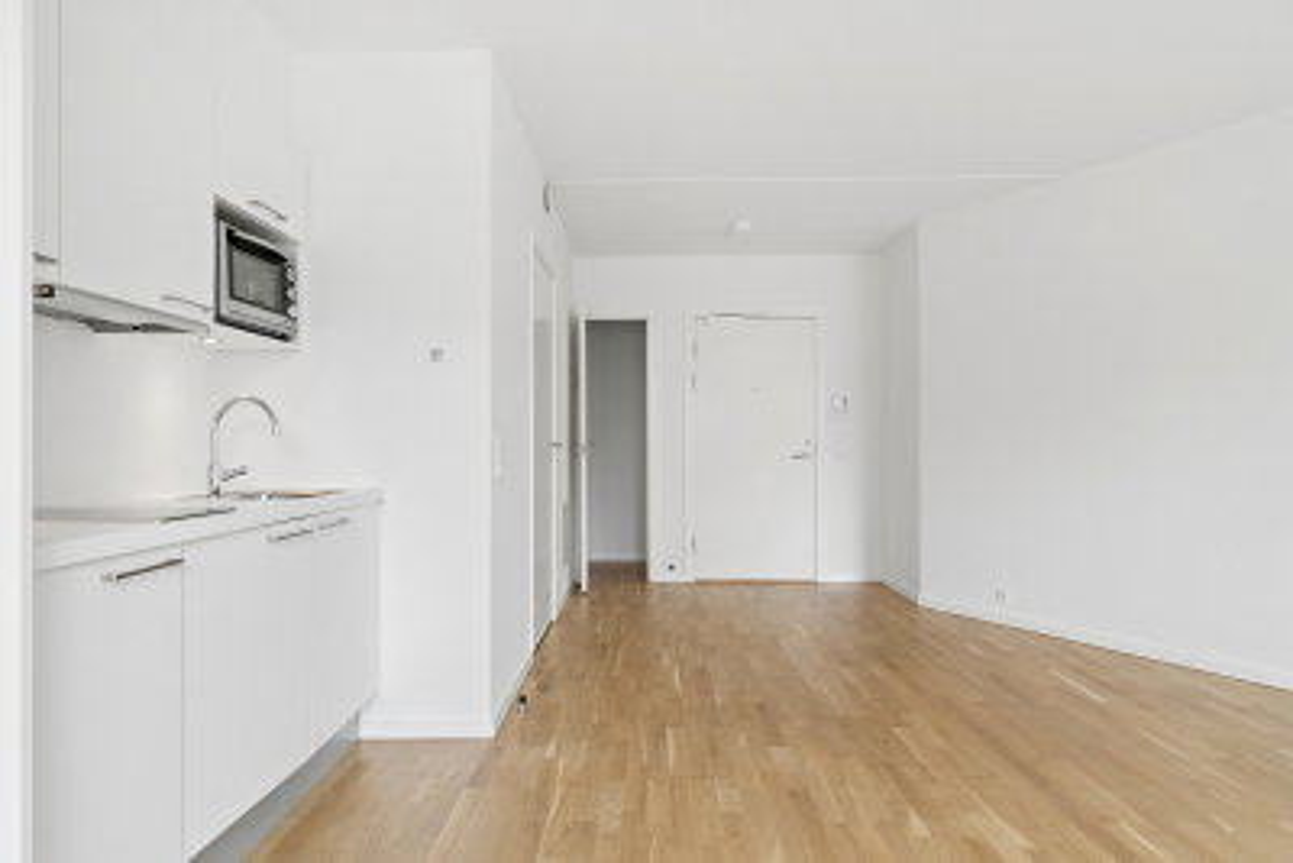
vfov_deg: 59.5
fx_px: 754
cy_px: 432
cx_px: 646
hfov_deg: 81.2
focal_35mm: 21
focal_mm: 14
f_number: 8
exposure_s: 1/50
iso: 200
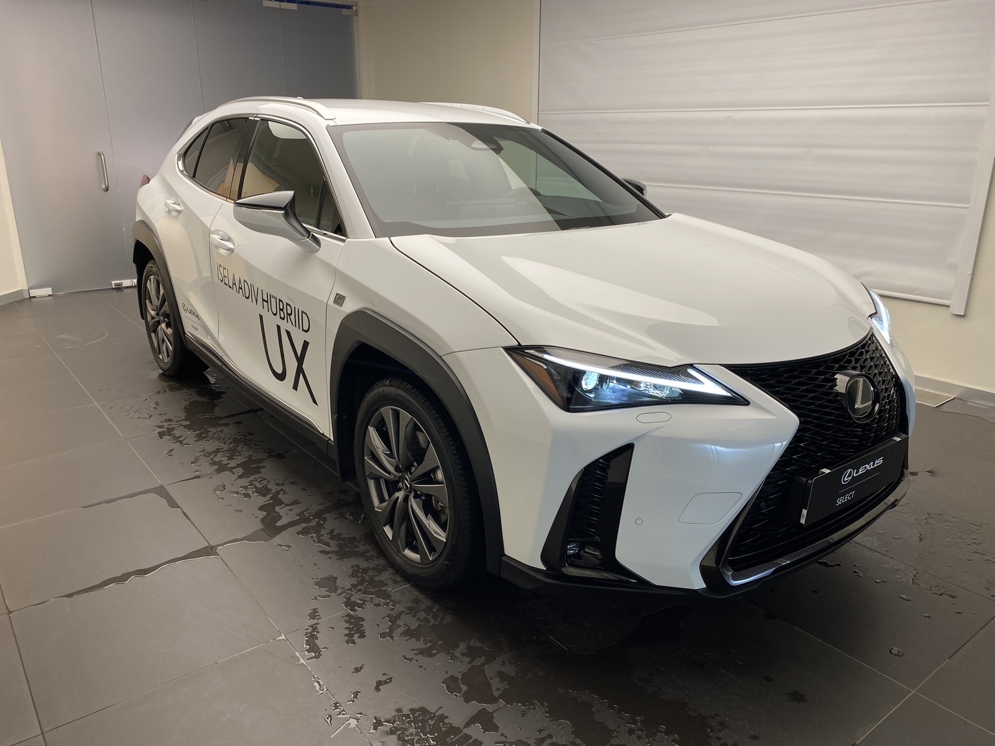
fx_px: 747
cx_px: 498
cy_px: 373
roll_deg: +0.6
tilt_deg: -17.2
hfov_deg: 67.3
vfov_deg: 53.1
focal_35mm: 26
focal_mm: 4.25
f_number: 1.8
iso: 80
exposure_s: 1/100
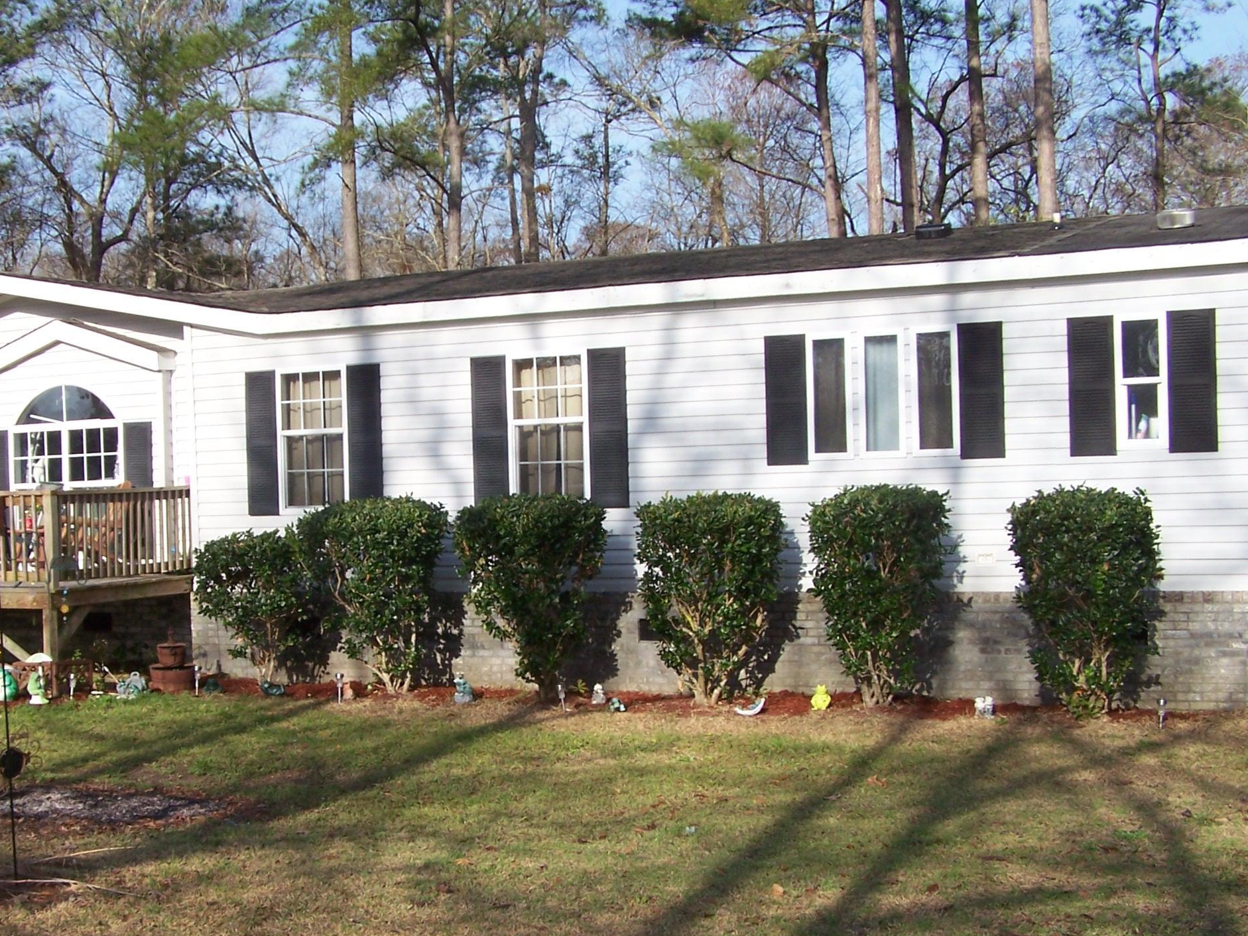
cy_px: 532
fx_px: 1875
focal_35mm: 52
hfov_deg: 36.6
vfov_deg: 28.0
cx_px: 479
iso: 80
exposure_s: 1/500
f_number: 4
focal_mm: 6.3
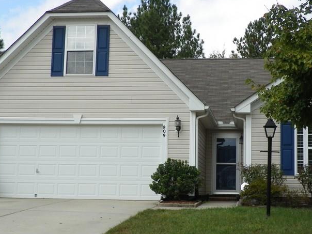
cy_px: 125
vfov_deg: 24.0
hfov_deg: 31.6
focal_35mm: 61
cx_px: 194
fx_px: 550
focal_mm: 6.4
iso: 64
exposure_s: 1/320
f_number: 5
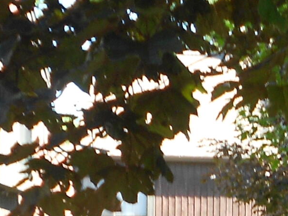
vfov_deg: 9.5
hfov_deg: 13.0
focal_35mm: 145
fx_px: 1206
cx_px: 411
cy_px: 441
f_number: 3.4
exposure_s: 1/60
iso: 80
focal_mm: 5.1
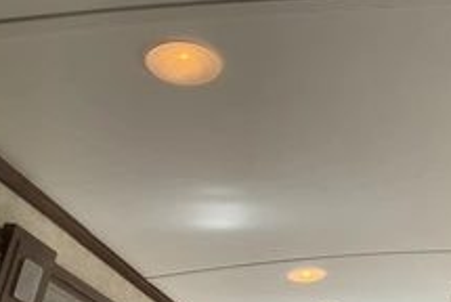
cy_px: 141
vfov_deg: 24.3
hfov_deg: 33.9
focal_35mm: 56
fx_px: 703
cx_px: 394
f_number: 1.8
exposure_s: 1/122
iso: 50
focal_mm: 3
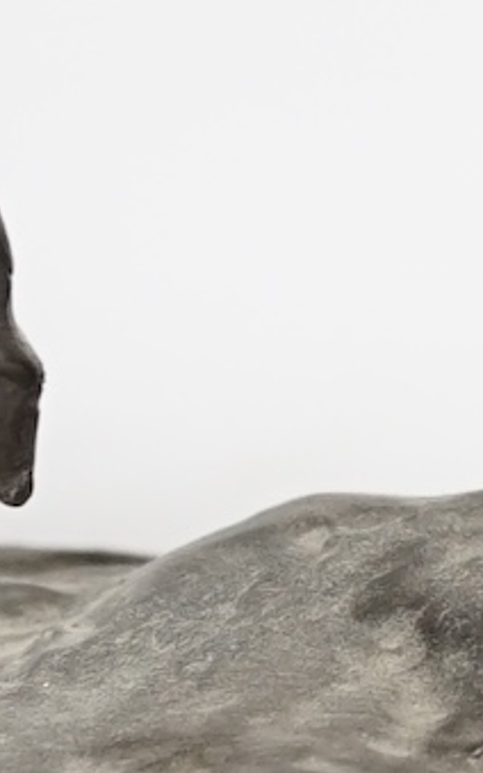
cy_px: 302
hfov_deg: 4.3
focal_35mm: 304
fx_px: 6400
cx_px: 580
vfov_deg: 6.9
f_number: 3.5
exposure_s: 1/60
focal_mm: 30
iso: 640
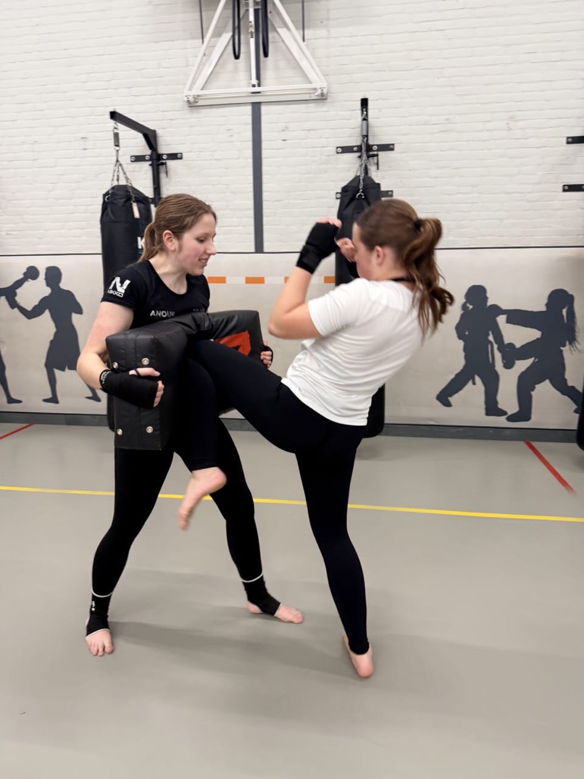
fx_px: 540
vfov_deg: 71.6
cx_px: 292
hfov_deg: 56.8
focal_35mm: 24
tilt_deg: -11.1
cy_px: 390
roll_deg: +1.9
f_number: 1.78
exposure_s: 1/49
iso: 100
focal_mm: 6.76
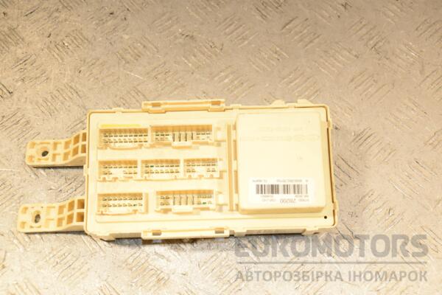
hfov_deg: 37.9
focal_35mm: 52
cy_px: 148
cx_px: 221
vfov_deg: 25.8
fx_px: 645
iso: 800
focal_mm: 35
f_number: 5
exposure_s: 1/160
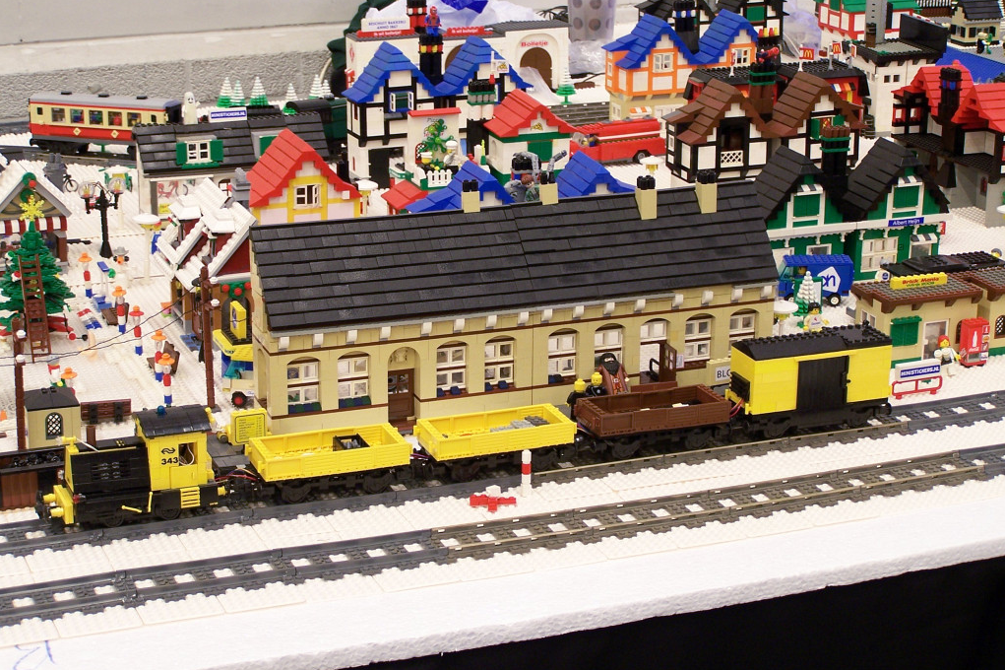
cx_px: 502
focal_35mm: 72
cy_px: 302
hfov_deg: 28.1
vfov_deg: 18.9
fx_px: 2009
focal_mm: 11.5
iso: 80
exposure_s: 1/2
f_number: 3.2
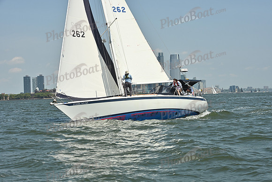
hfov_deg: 27.0
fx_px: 567
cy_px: 91
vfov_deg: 18.2
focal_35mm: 75
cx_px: 136
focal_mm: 75
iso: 320
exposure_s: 1/1250
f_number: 11
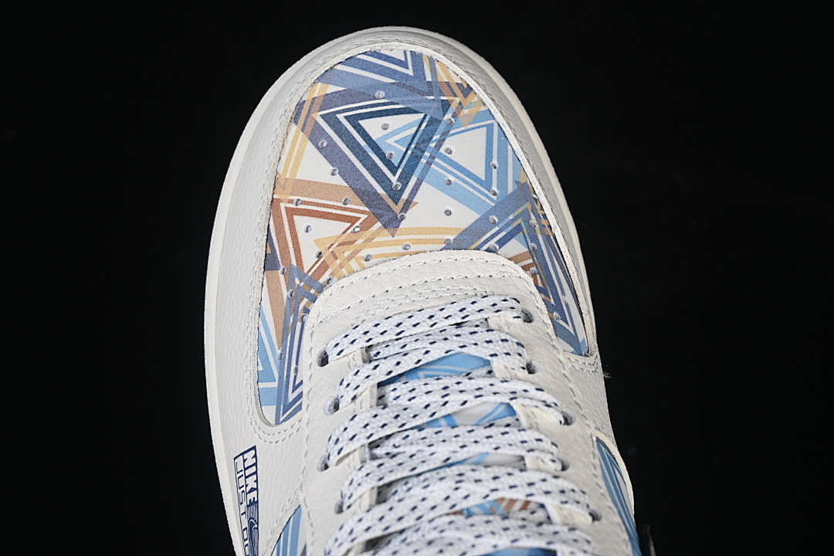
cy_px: 278
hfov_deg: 27.0
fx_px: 1737
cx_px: 417
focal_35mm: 75
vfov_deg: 18.2
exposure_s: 1/80
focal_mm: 50
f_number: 7.1
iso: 160
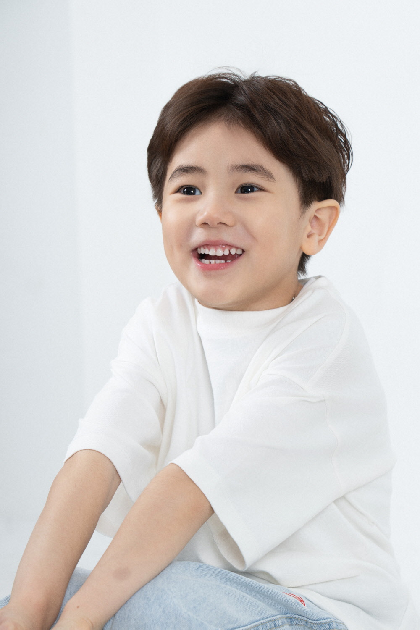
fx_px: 1837
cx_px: 210
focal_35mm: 105
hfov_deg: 13.0
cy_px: 315
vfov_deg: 19.5
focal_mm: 105
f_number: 7.1
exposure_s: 1/125
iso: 100
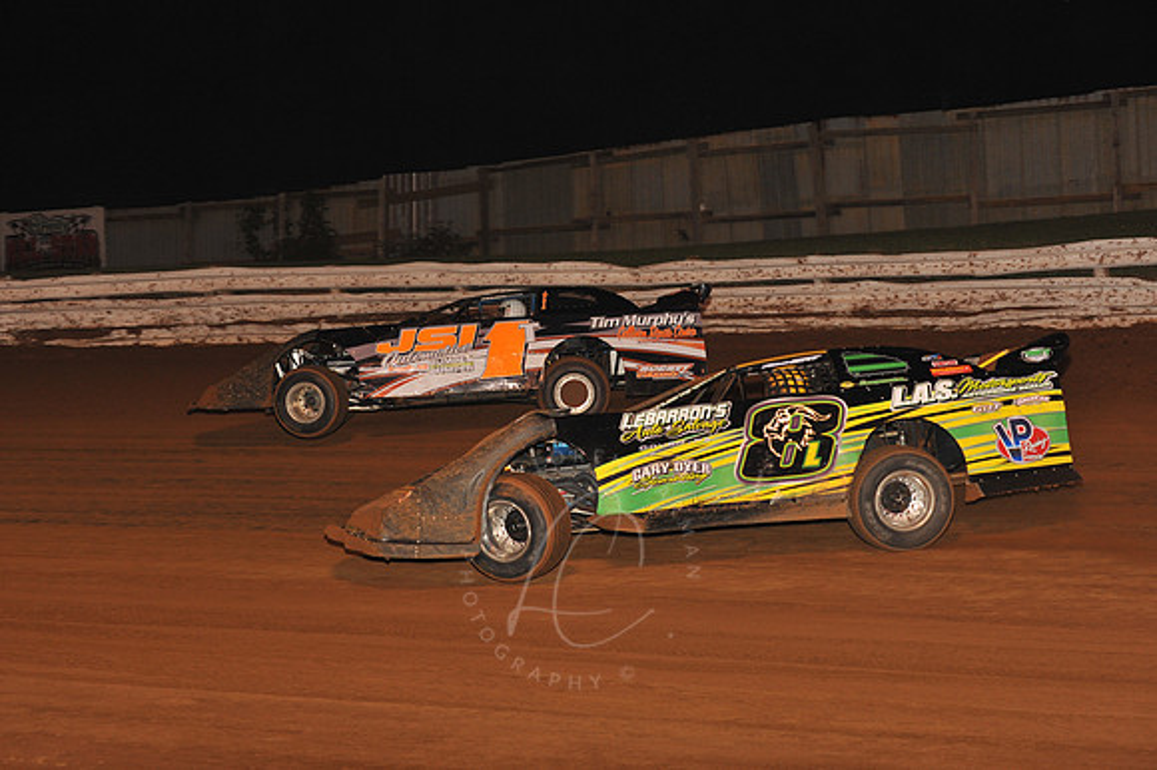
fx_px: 2762
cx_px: 578
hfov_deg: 23.7
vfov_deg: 15.9
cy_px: 385
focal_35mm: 86
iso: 1250
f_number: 6.3
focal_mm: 86
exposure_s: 1/320
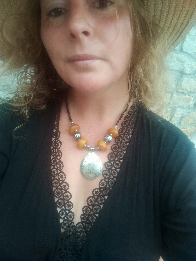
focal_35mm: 24
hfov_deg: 56.8
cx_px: 98
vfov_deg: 71.6
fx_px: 181
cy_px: 130
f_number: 2.4
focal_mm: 3.26
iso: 64
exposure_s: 1/100
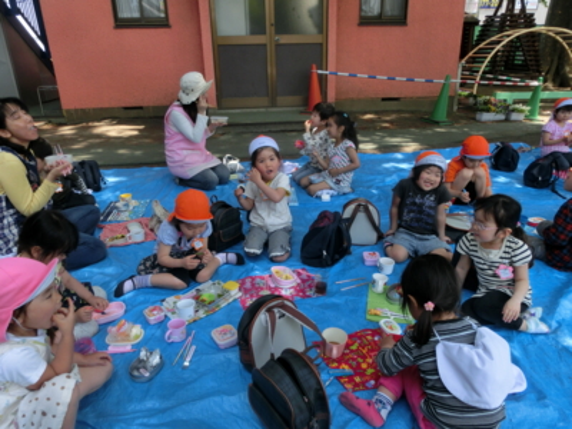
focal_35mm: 24
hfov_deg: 71.6
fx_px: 397
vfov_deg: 56.8
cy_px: 214
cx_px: 286
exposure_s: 1/250
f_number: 3
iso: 80
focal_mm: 4.24
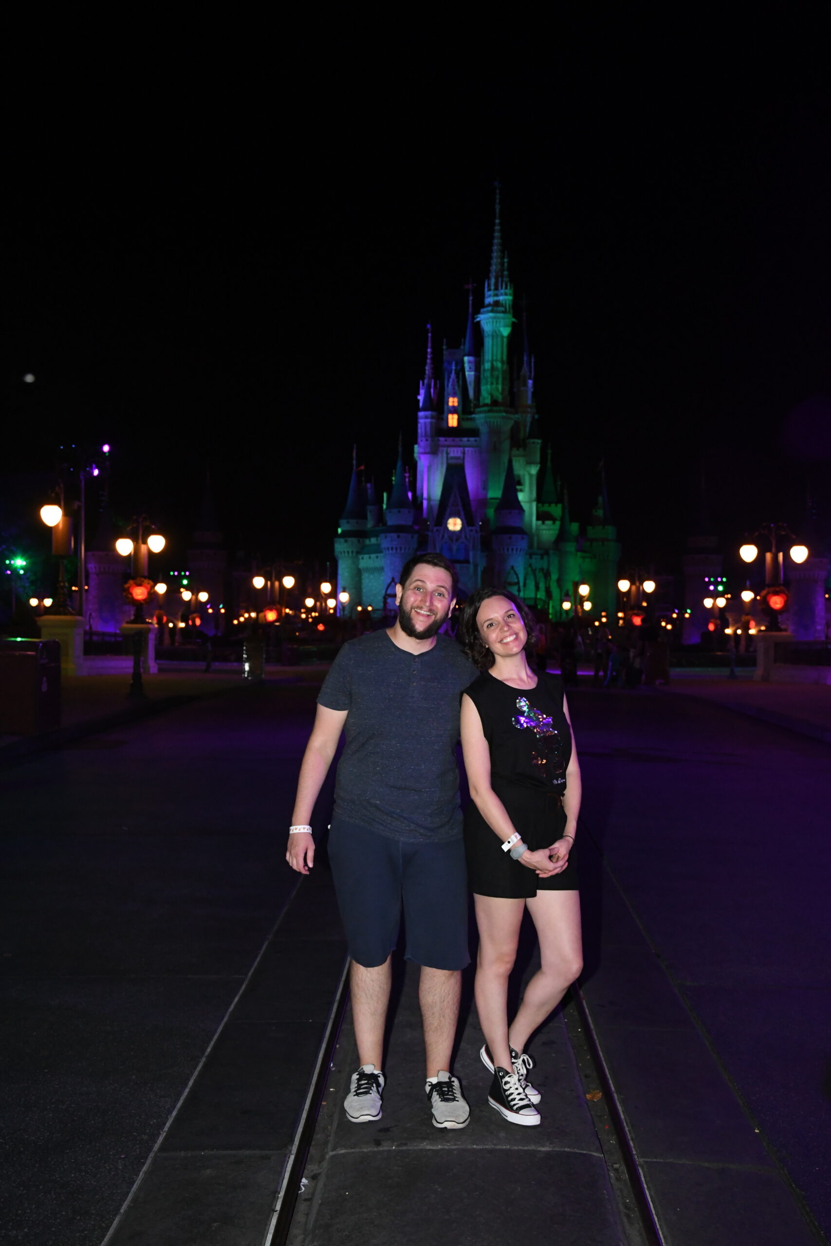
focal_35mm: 39
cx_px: 416
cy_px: 623
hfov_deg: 34.2
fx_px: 1350
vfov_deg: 49.6
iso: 3200
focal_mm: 26
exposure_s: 1/30
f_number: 5.6
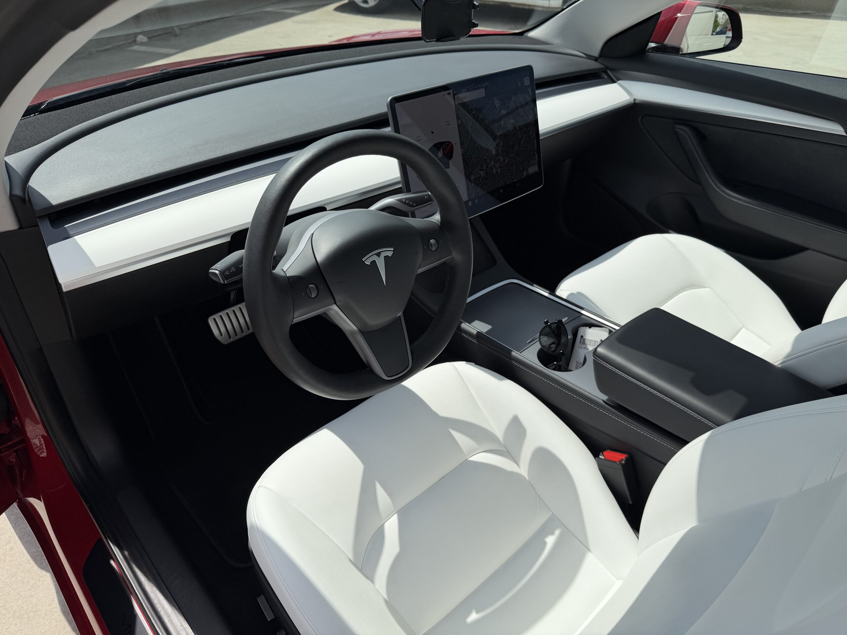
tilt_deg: -35.5
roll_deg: -0.8
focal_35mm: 24
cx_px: 424
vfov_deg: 56.8
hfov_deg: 71.6
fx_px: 587
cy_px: 318
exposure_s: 1/5714
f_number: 1.78
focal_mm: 6.76
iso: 80
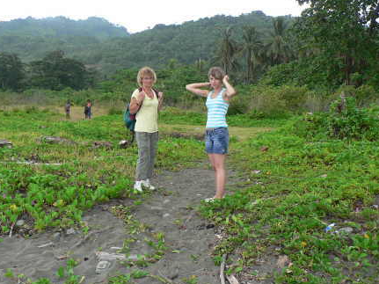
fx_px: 503
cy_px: 131
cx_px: 168
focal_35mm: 46
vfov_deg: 31.5
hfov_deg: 41.2
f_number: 3.6
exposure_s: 1/100
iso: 64
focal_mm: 6
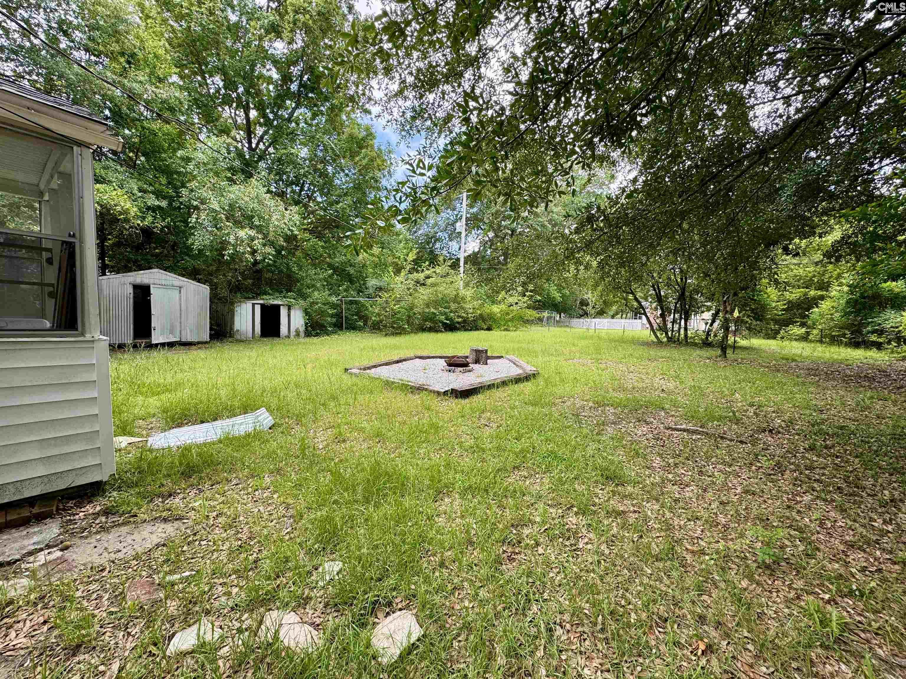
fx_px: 366
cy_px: 340
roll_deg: -2.3
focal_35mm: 14
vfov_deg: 85.7
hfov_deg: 102.1
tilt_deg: -3.6
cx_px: 453
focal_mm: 2.22
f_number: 2.2
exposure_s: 1/182
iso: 40
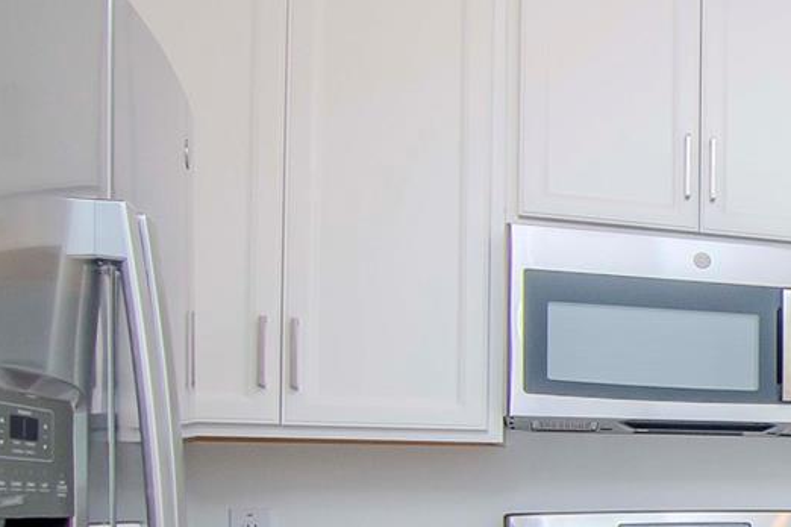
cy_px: 463
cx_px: 1158
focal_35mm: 51
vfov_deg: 25.9
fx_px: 1110
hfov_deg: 27.9
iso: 640
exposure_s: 1/160
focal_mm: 11
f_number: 8
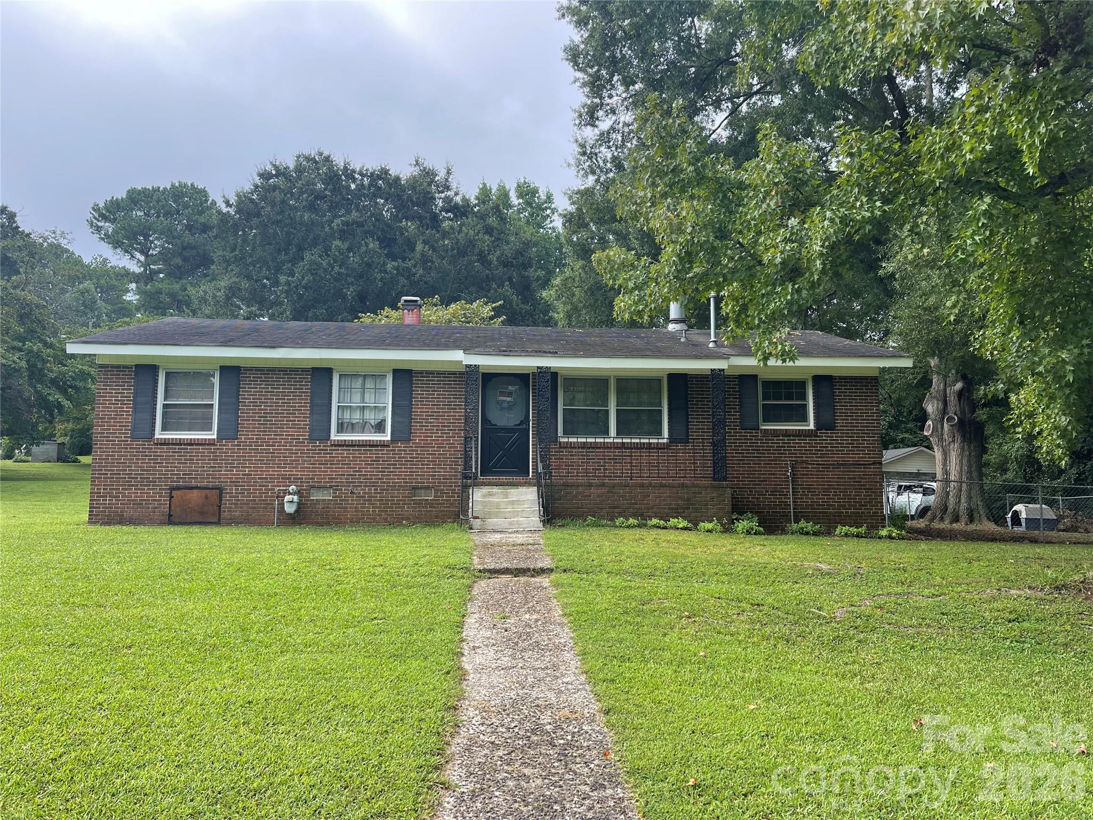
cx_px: 546
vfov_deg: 54.9
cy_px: 410
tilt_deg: +7.1
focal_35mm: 25
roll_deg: +0.1
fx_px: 789
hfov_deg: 69.4
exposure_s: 1/923
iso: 32
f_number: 1.6
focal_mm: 5.1
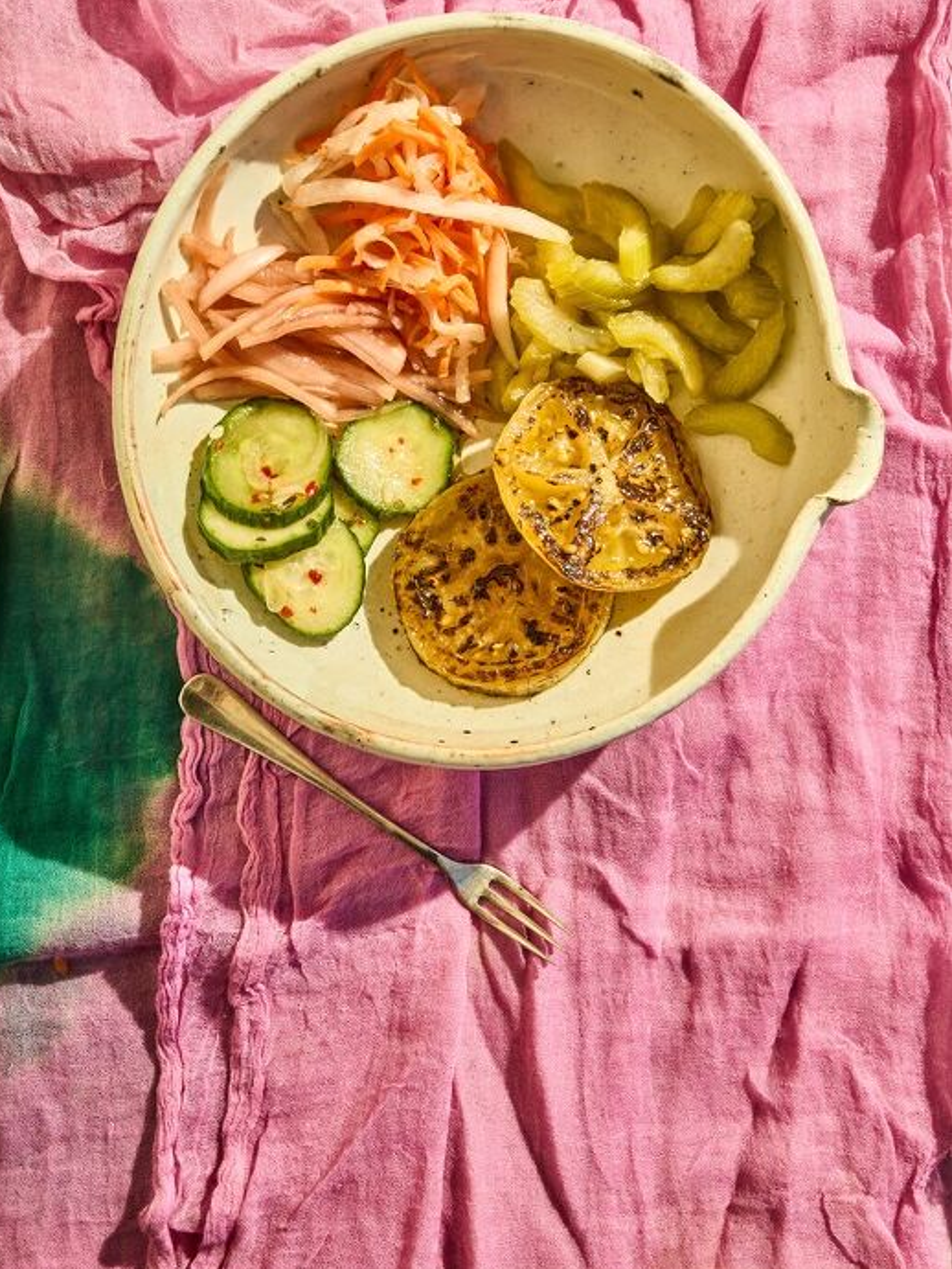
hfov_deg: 36.8
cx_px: 464
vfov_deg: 47.7
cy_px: 557
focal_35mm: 39
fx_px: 1429
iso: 500
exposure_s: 1/160
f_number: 14
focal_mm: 35
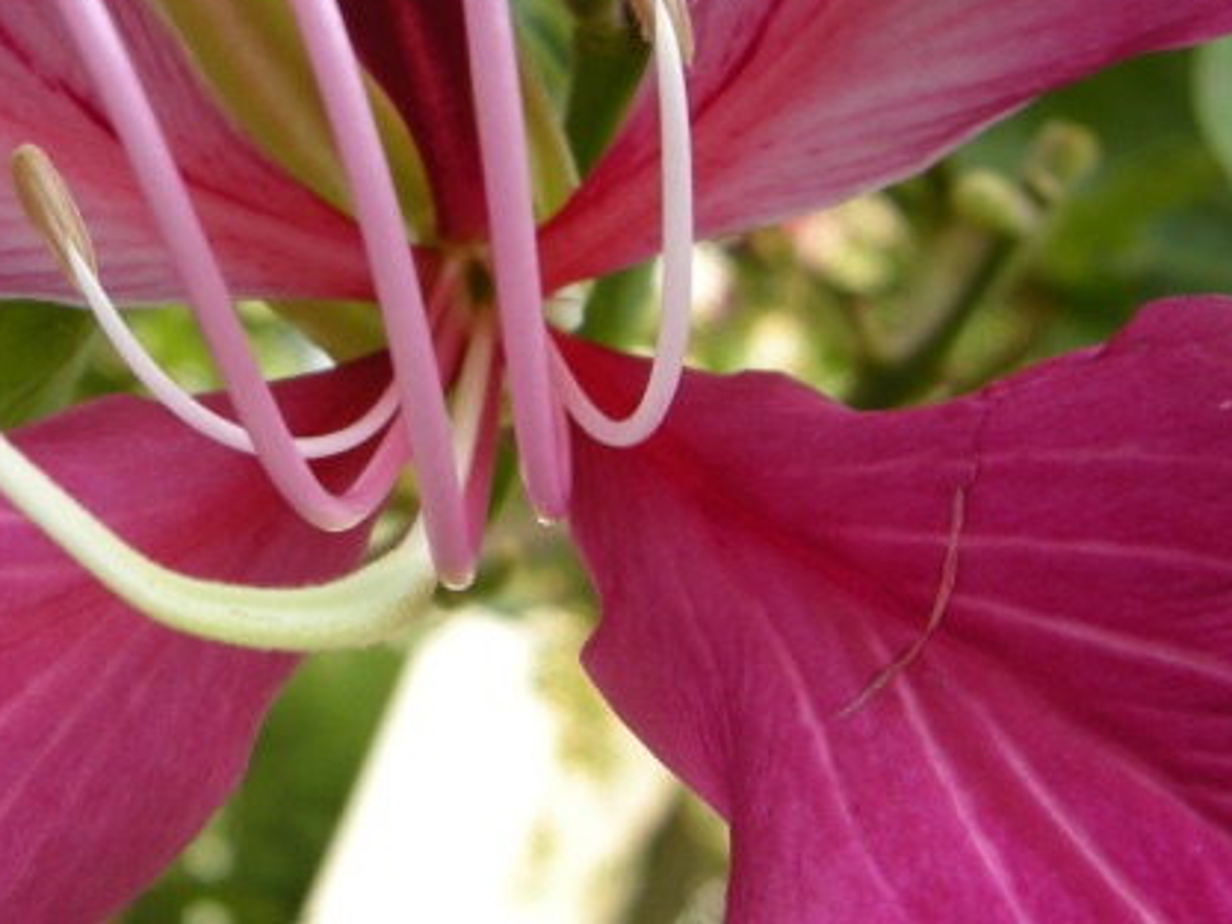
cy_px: 310
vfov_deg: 17.1
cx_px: 295
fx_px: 3062
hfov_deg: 22.5
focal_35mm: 86
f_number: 3.8
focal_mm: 7.5
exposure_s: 1/124
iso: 64
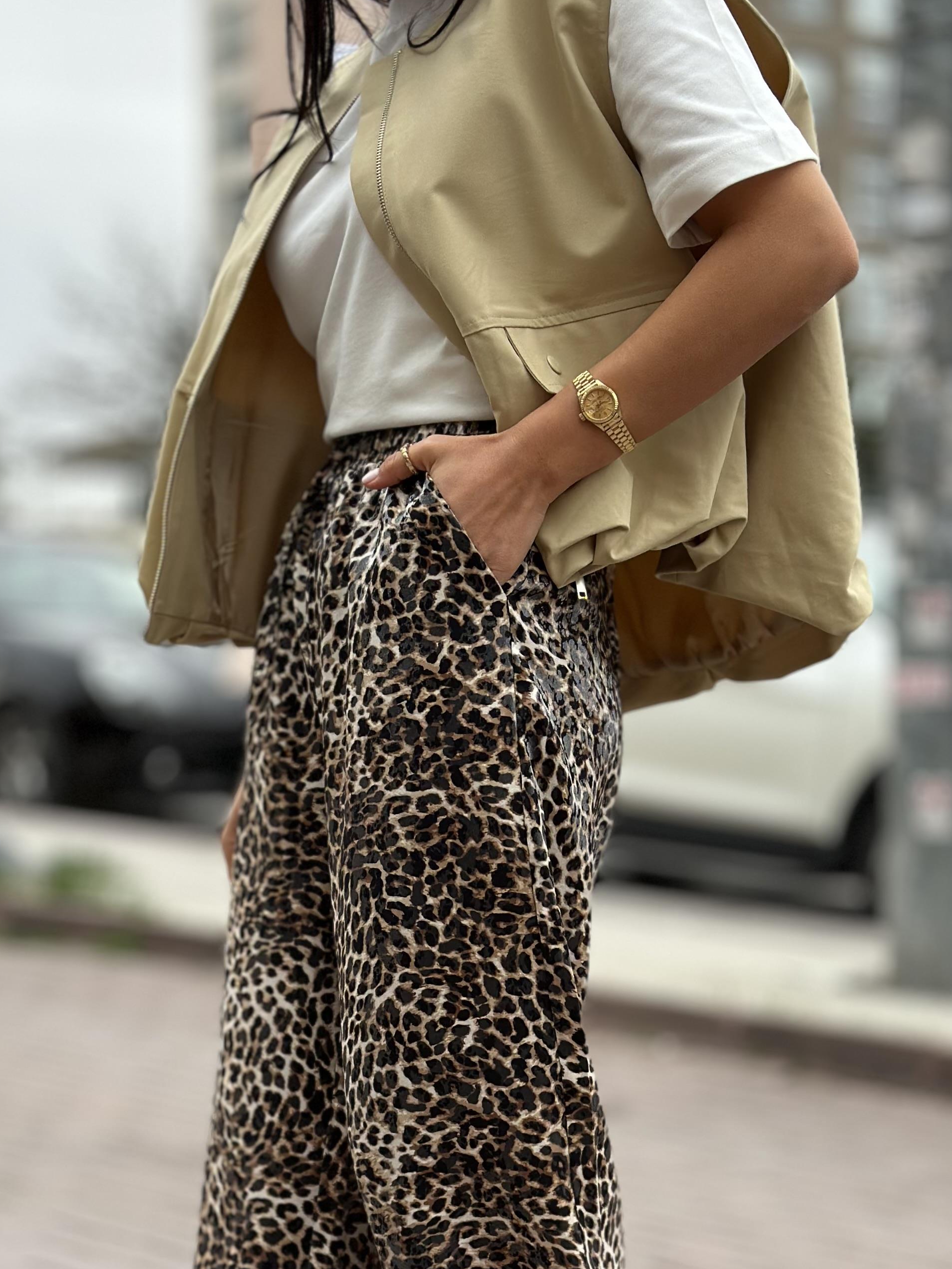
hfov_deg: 19.4
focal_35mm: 76
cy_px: 904
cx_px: 475
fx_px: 2787
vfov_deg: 25.4
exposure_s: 1/1095
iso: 80
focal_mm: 6.86
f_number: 1.78
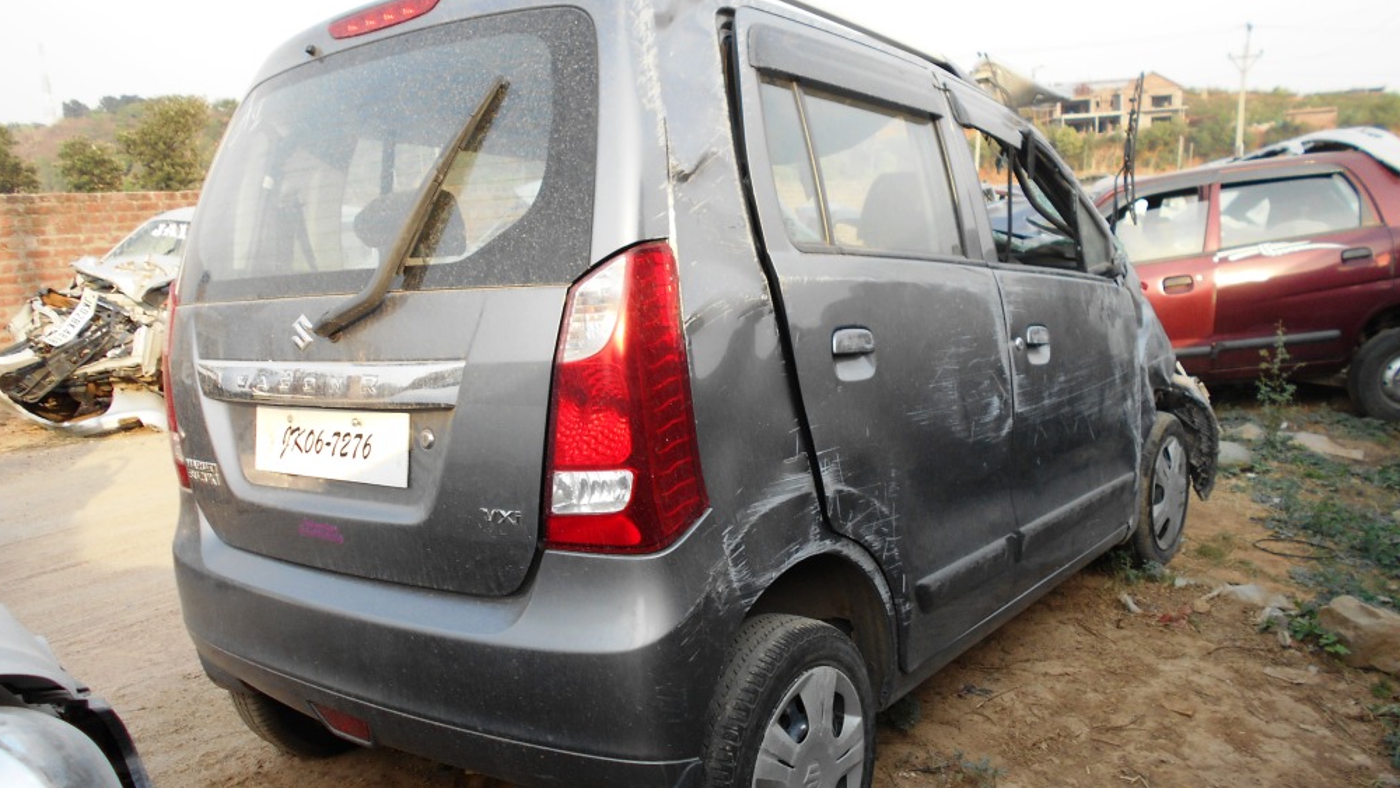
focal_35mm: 29
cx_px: 701
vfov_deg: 40.2
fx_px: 1077
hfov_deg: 66.1
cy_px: 409
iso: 80
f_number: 3.2
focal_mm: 4.6
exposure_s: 1/200
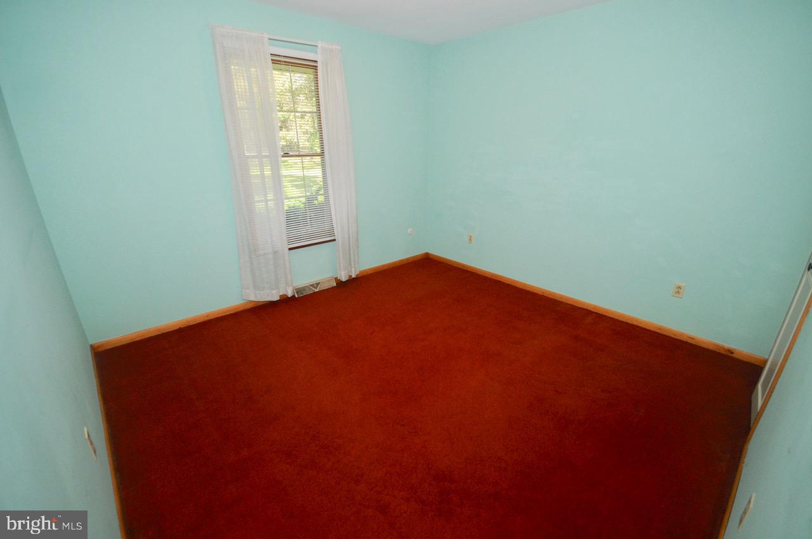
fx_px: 338
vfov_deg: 77.2
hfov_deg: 100.5
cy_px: 270
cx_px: 406
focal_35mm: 15
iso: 640
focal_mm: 10
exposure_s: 1/60
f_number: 6.3
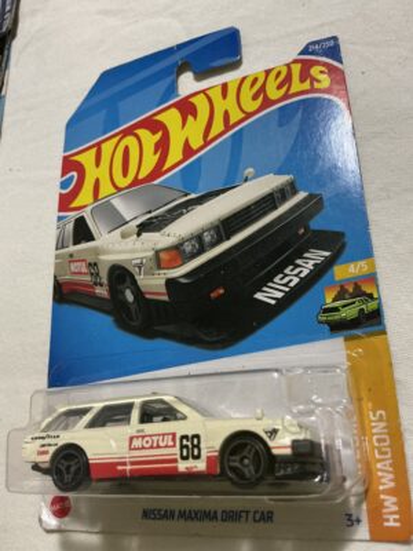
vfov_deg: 61.7
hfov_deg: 48.2
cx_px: 206
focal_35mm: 29
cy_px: 276
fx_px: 461
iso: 320
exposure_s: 1/30
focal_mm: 3
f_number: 1.8
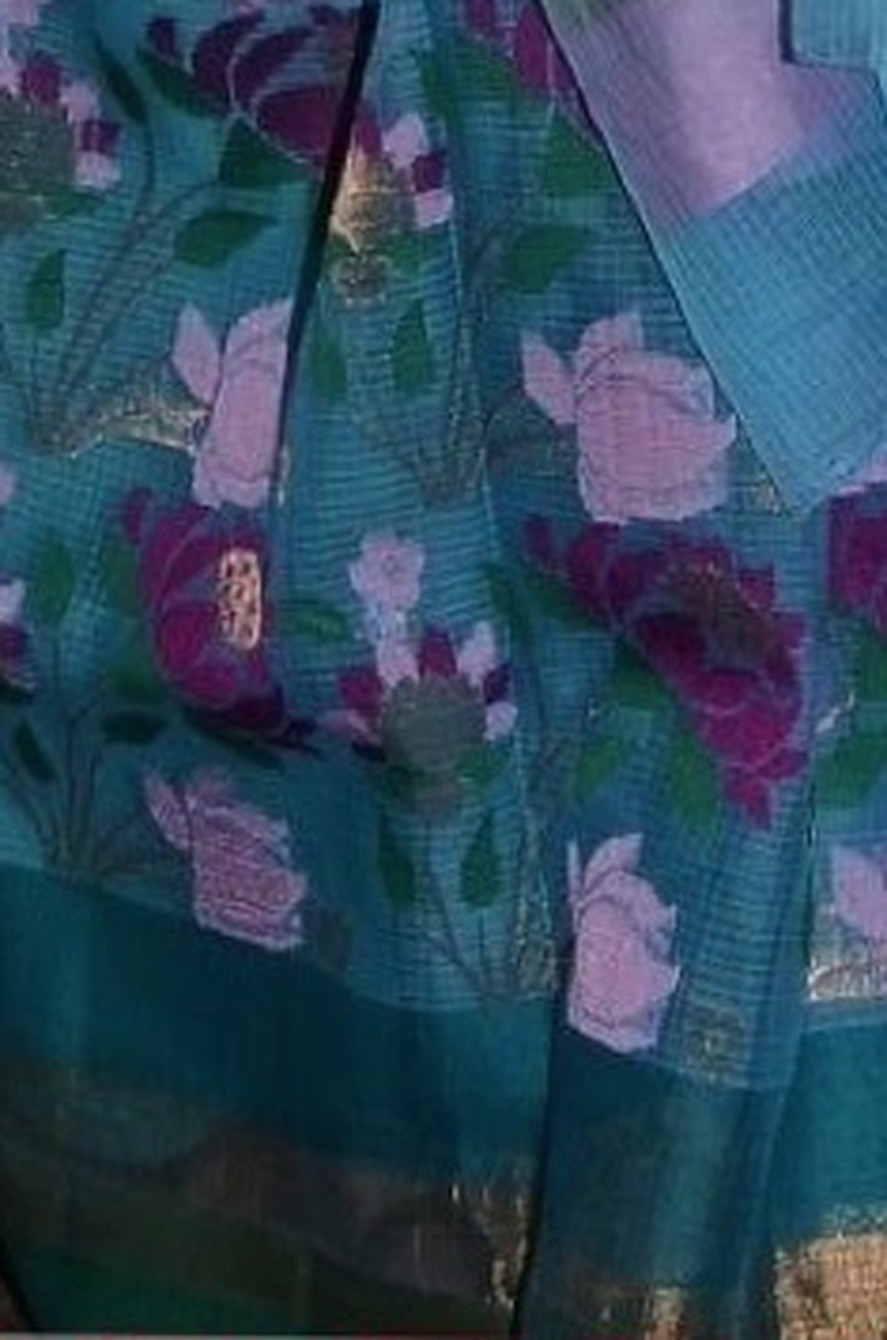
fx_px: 7114
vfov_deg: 10.1
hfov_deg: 7.1
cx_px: 679
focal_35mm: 192
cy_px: -1187
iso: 500
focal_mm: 25
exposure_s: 1/125
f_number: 10
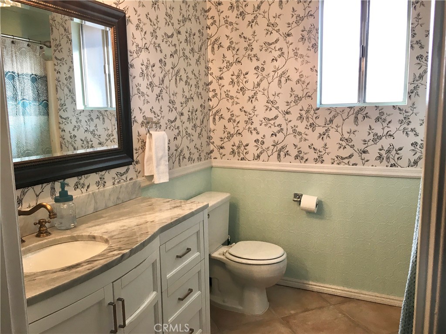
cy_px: 167
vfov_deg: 48.2
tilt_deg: -7.0
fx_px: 374
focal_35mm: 29
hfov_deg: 61.7
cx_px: 223
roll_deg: +1.1
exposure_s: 1/30
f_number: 2.2
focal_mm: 4.15
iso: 25
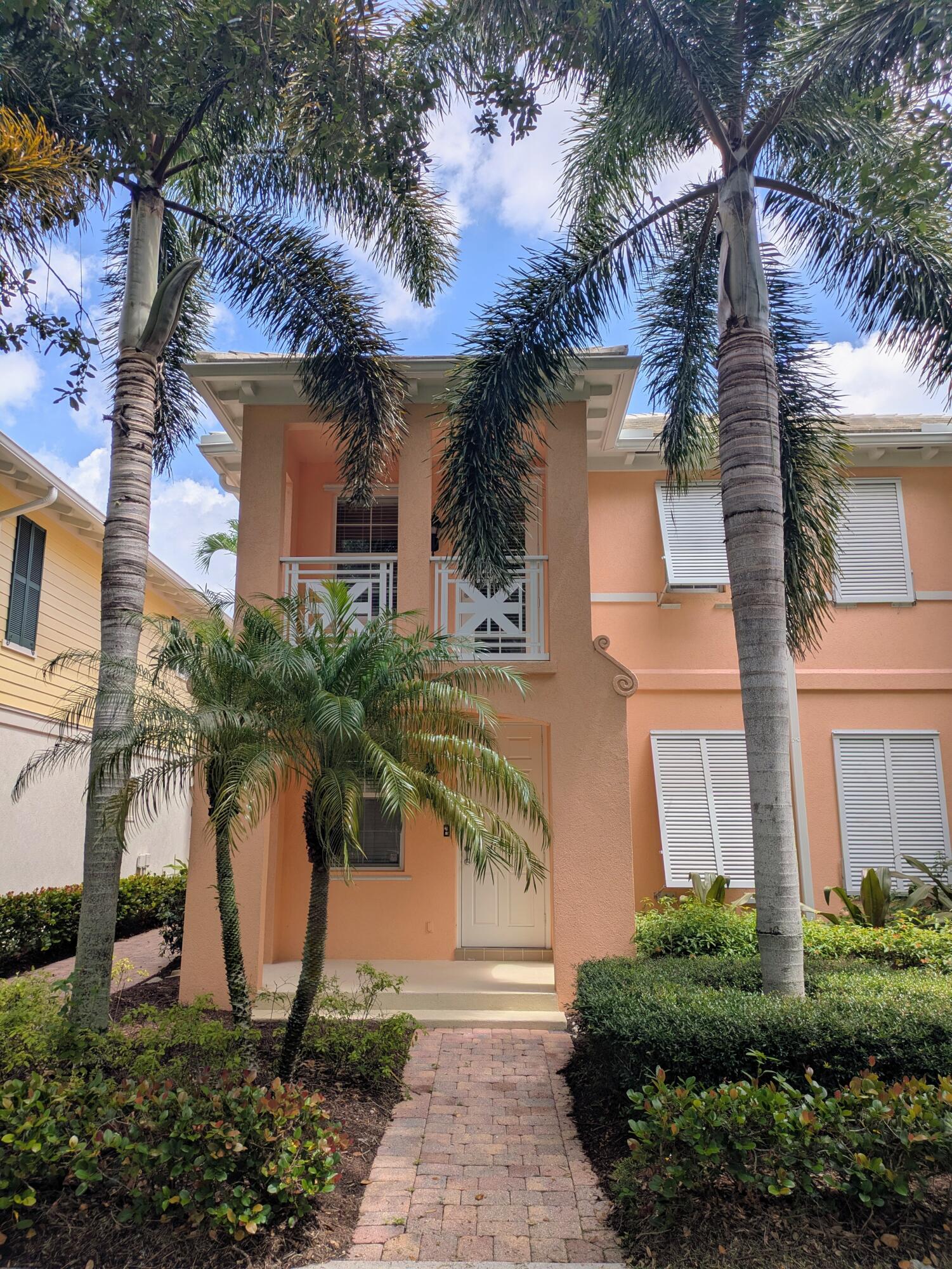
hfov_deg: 54.9
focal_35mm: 25
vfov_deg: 69.4
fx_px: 916
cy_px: 634
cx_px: 476
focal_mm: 5.43
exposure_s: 1/3086
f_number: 1.89
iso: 48
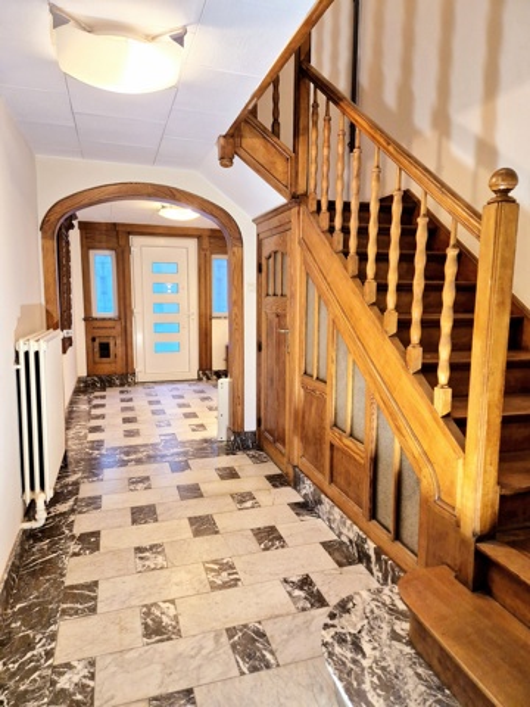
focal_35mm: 23
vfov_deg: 73.9
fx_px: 470
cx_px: 265
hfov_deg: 58.9
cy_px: 354
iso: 250
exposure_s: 1/100
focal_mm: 5.4
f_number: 1.8
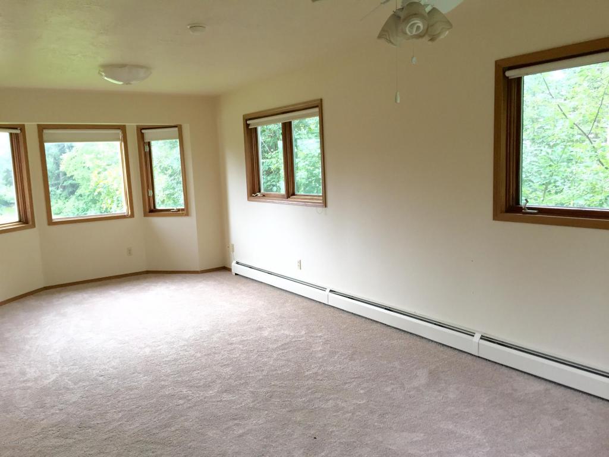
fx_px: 510
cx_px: 304
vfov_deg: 48.2
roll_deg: +2.5
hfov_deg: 61.7
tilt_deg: -6.9
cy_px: 228
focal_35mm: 29
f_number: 2.2
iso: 32
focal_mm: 4.15
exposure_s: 1/40
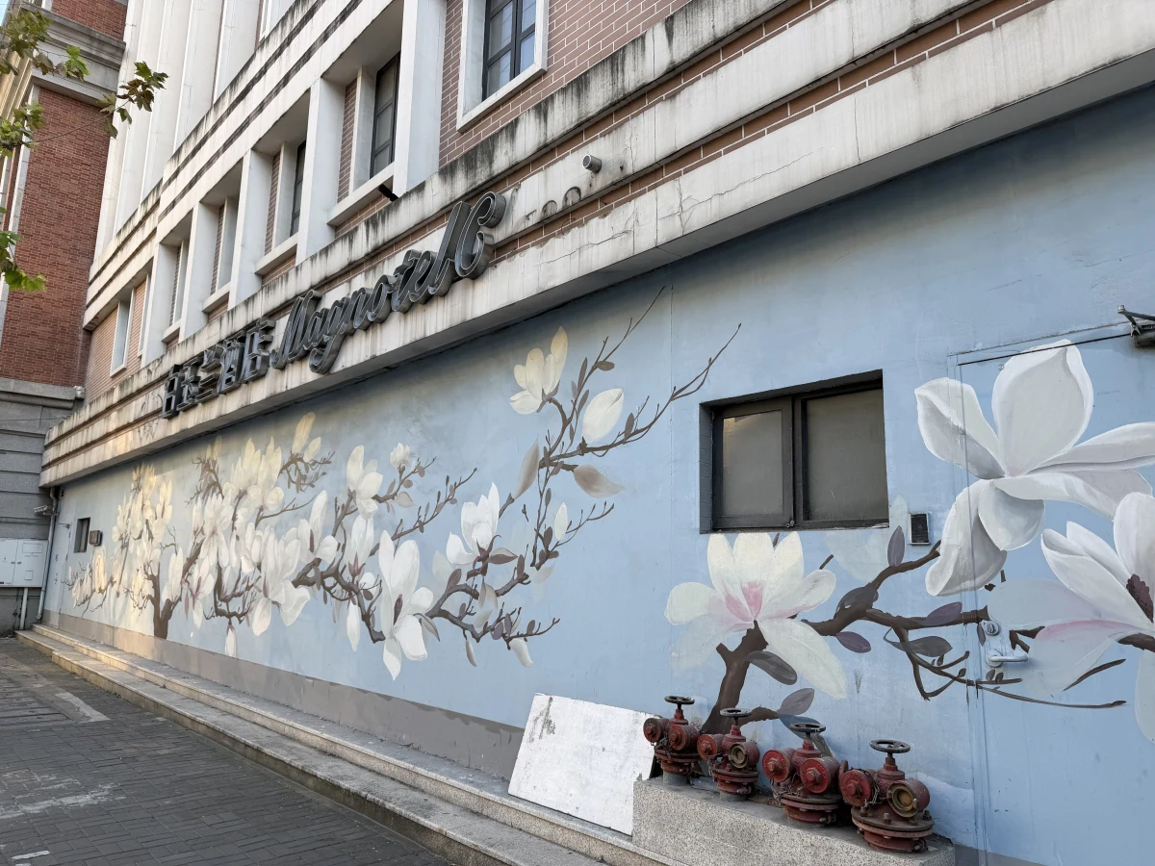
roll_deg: -1.0
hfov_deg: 71.6
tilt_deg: +10.2
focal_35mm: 24
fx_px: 801
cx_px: 578
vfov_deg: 56.8
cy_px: 433
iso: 80
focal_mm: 6.76
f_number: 1.78
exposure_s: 1/559
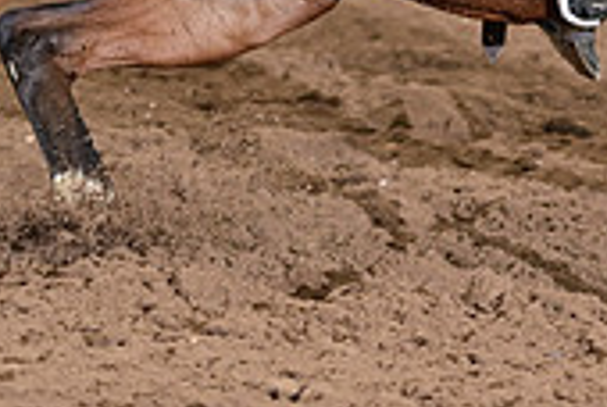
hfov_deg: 5.7
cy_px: -273
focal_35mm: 358
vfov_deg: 3.8
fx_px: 6047
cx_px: 350
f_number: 3.2
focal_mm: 105
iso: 1600
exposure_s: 1/250
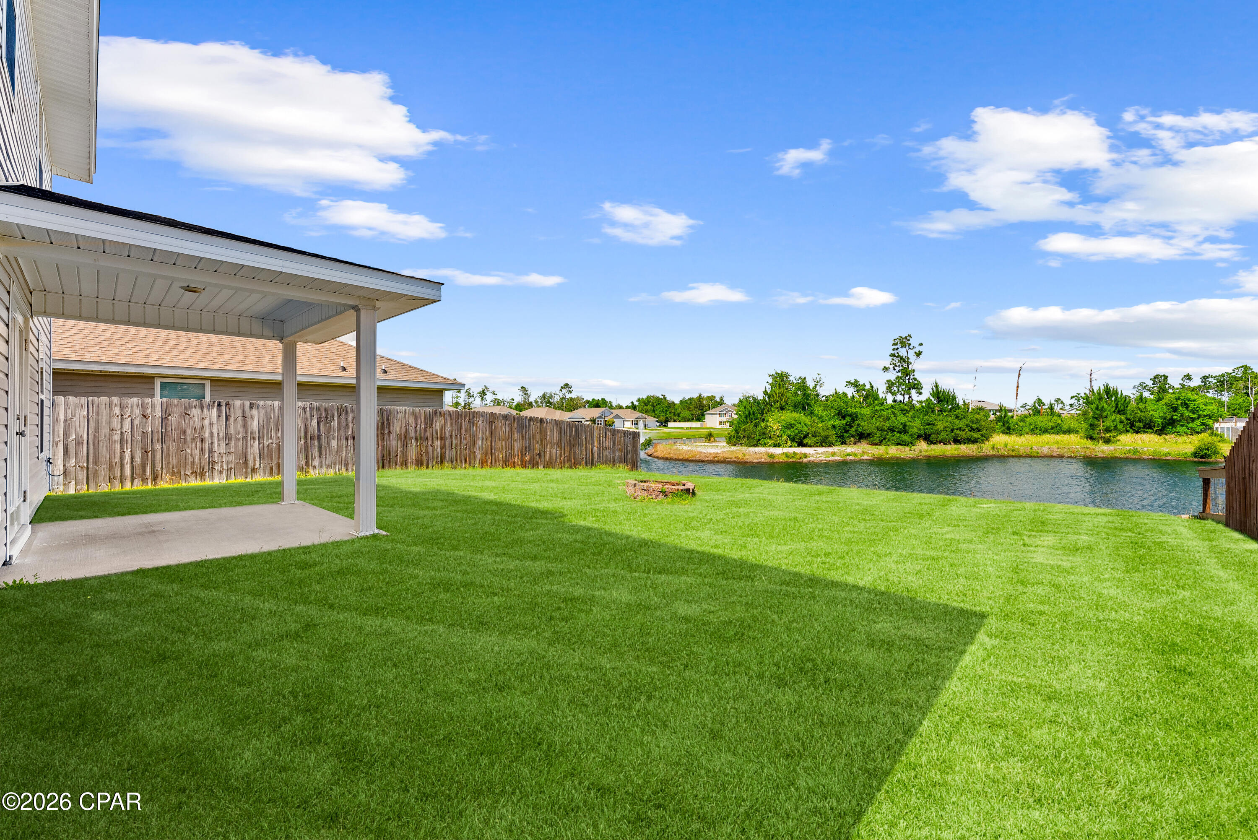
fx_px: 489
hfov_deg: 104.2
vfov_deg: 81.3
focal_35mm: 14
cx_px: 629
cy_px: 420
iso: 400
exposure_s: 1/250
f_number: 8
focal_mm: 14
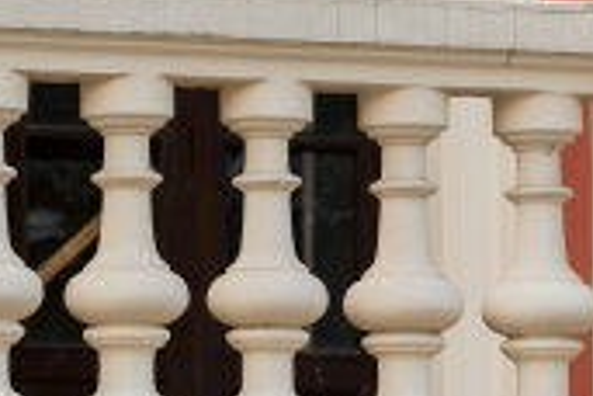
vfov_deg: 3.7
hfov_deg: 5.4
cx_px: -191
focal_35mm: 376
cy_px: 300
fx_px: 6193
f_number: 7.1
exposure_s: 1/200
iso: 400
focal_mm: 105
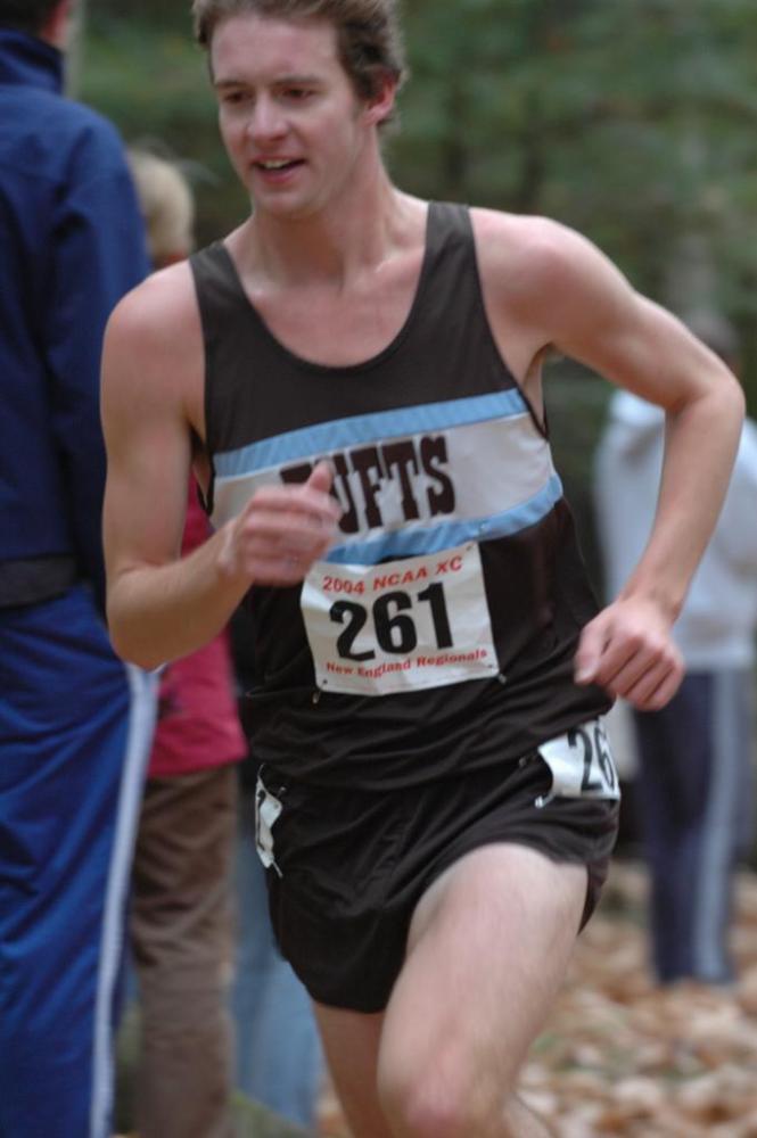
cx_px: 378
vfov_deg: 7.9
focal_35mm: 262
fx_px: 8293
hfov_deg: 5.2
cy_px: 569
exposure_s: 1/160
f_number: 4
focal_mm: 175
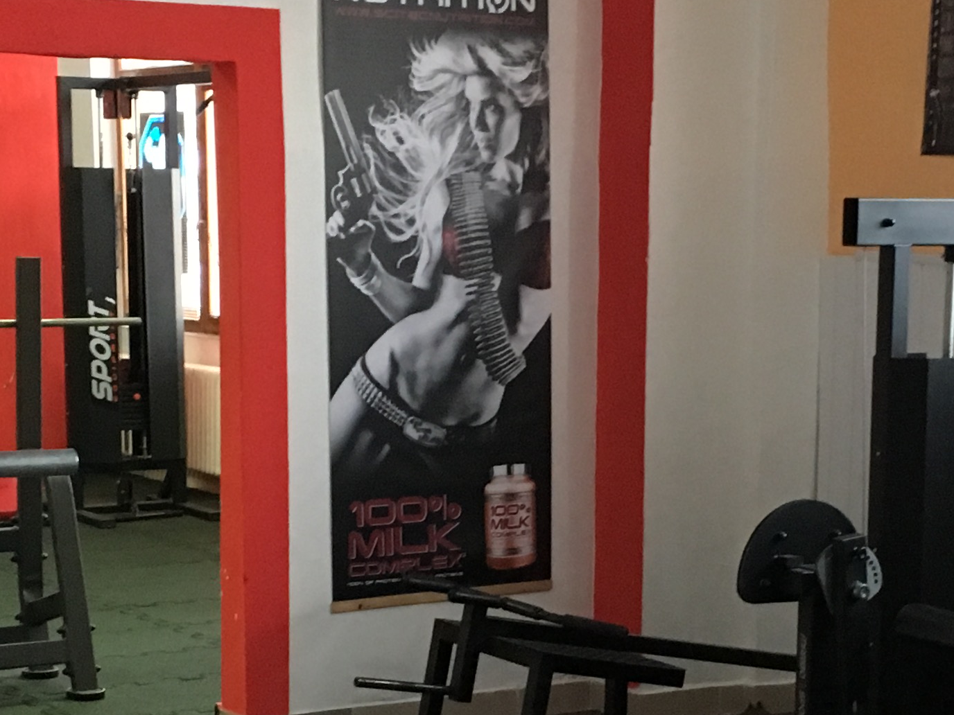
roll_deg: -1.3
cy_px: 646
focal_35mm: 85
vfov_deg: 17.1
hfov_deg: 23.0
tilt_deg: -10.7
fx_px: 2343
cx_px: 543
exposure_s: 1/17
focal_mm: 4.15
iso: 200
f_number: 2.2
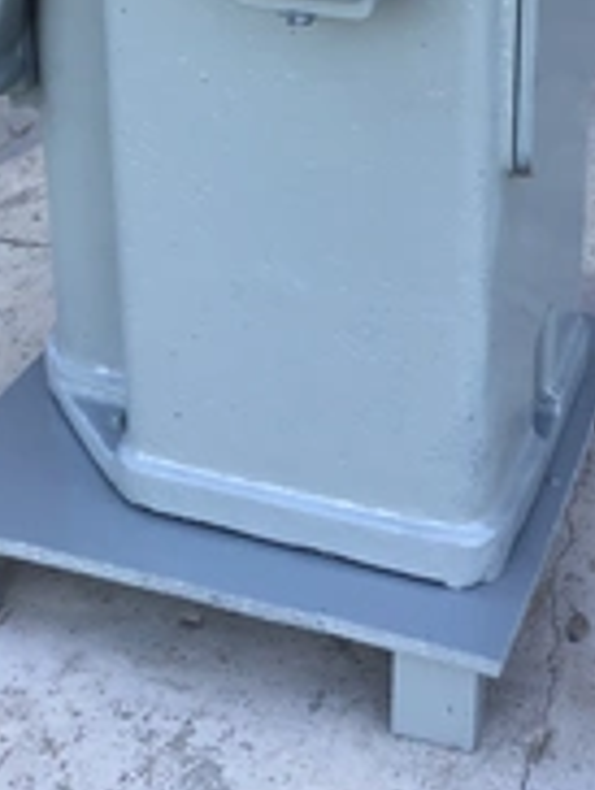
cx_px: 274
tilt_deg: -19.5
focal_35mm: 68
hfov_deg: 21.7
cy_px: 52
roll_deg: +1.1
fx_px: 1555
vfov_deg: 27.3
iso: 32
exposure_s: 1/120
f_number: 2.4
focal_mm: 3.3
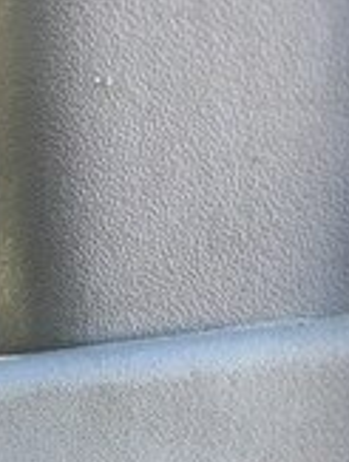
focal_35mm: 88
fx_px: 1178
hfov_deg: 16.8
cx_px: 173
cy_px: 697
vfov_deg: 19.3
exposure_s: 1/33
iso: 50
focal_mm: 4.15
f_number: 2.2
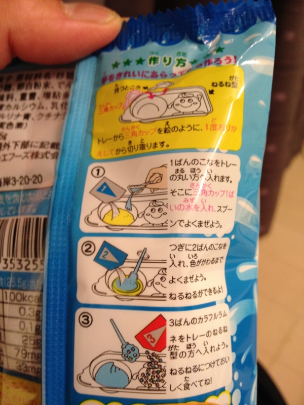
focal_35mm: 35
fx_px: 410
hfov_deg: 40.7
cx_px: 152
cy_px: 202
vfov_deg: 52.6
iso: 160
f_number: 2.4
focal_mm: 4.28
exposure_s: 1/20
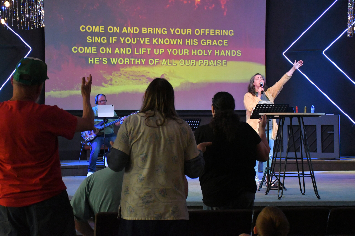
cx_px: 178
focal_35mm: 67
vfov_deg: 20.3
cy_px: 118
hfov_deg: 30.1
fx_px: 661
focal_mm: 45
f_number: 4.5
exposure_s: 1/500
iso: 10000
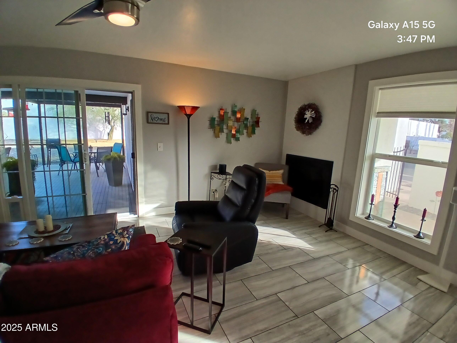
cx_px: 228
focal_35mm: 17
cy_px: 172
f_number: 2.2
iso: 50
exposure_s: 1/60
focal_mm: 1.4
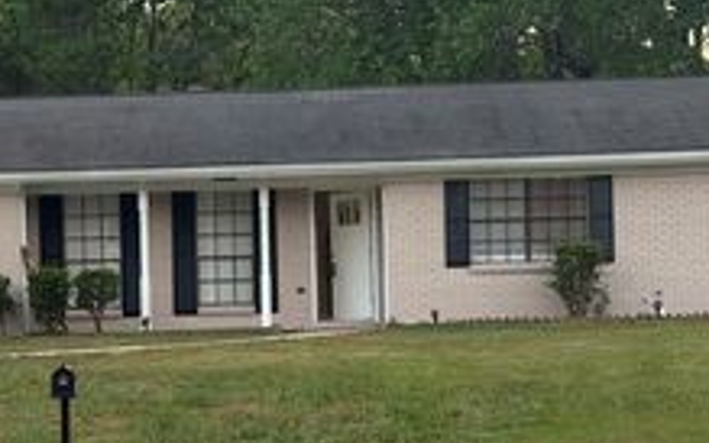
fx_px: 2242
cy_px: 296
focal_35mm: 116
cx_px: 230
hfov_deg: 17.9
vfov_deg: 11.3
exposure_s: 1/213
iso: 125
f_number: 1.78
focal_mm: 6.76
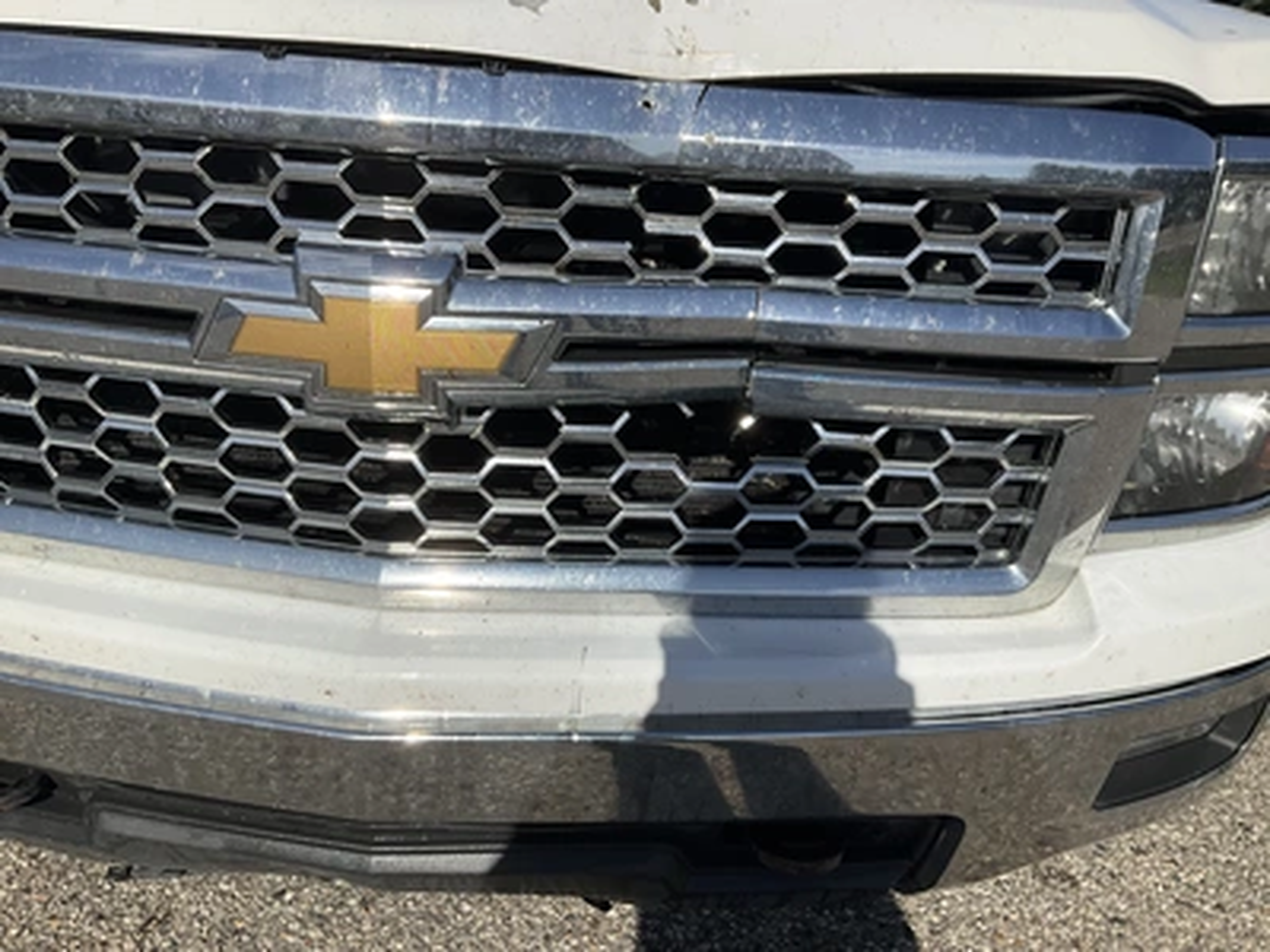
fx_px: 1064
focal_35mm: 29
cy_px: 476
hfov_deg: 61.7
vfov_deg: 48.2
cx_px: 635
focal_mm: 3
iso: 25
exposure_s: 1/4405
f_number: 1.8
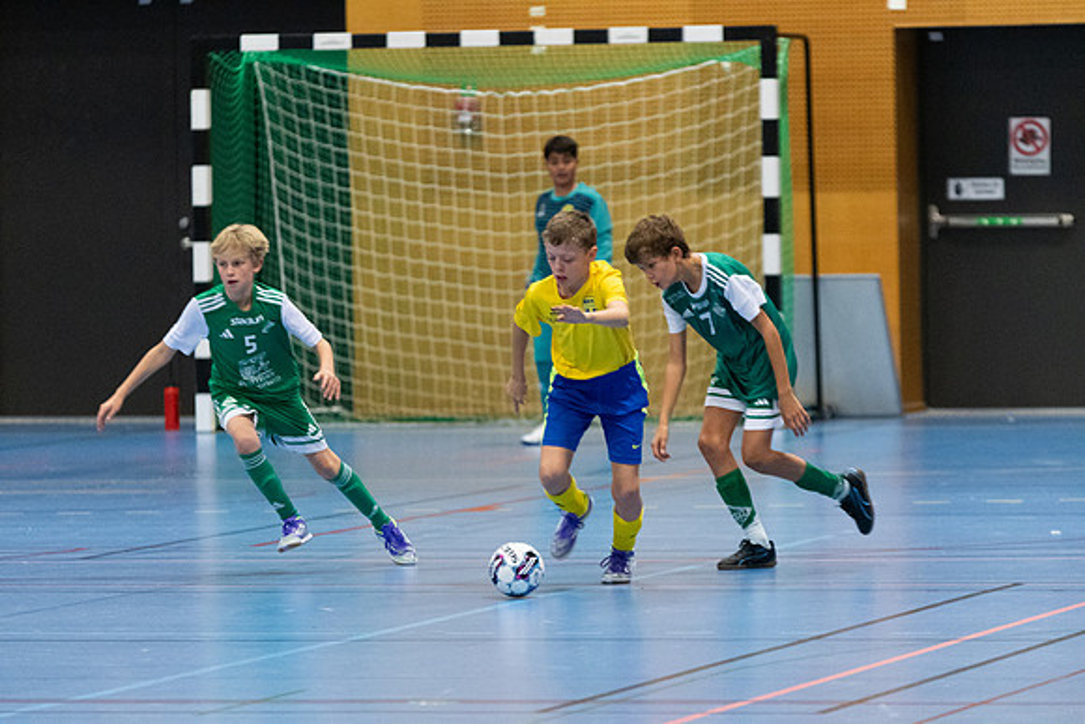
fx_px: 8365
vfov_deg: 5.0
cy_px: 362
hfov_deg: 7.4
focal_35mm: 278
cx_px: 542
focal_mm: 185
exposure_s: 1/500
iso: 3200
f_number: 2.8
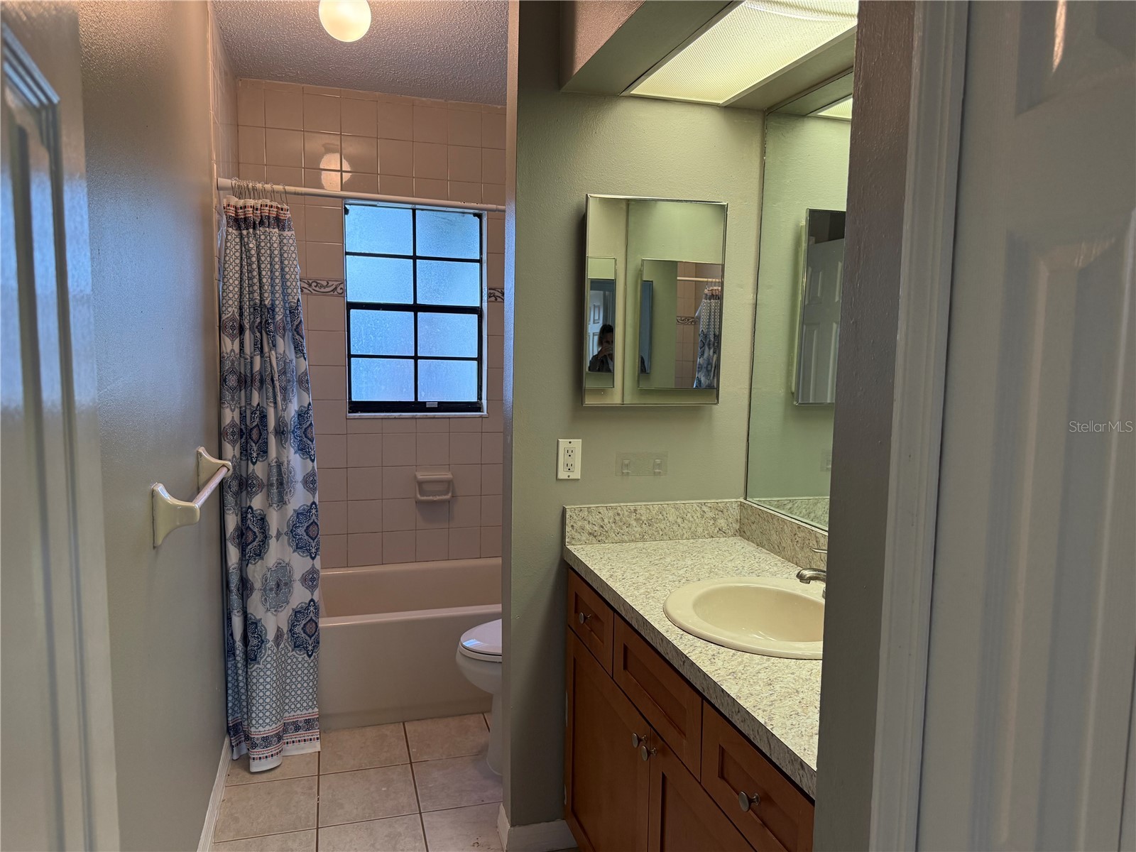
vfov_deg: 56.8
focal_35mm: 24
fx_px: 788
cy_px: 426
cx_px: 568
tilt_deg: -6.0
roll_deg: -1.3
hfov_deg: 71.6
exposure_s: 1/153
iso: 200
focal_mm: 6.76
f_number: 1.78
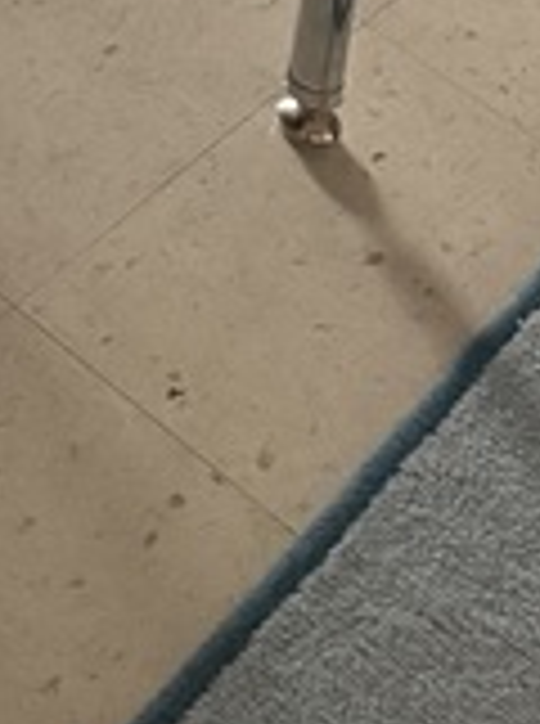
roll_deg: -2.3
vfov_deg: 10.0
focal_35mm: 153
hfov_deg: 8.0
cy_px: -1367
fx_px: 3195
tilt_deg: -22.7
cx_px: -1170
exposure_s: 1/120
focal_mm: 6.76
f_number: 1.78
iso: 400
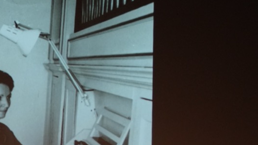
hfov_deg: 6.8
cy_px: 199
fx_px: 2155
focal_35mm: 315
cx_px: 2
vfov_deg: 3.8
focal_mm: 100
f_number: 4.5
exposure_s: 1/160
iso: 2500
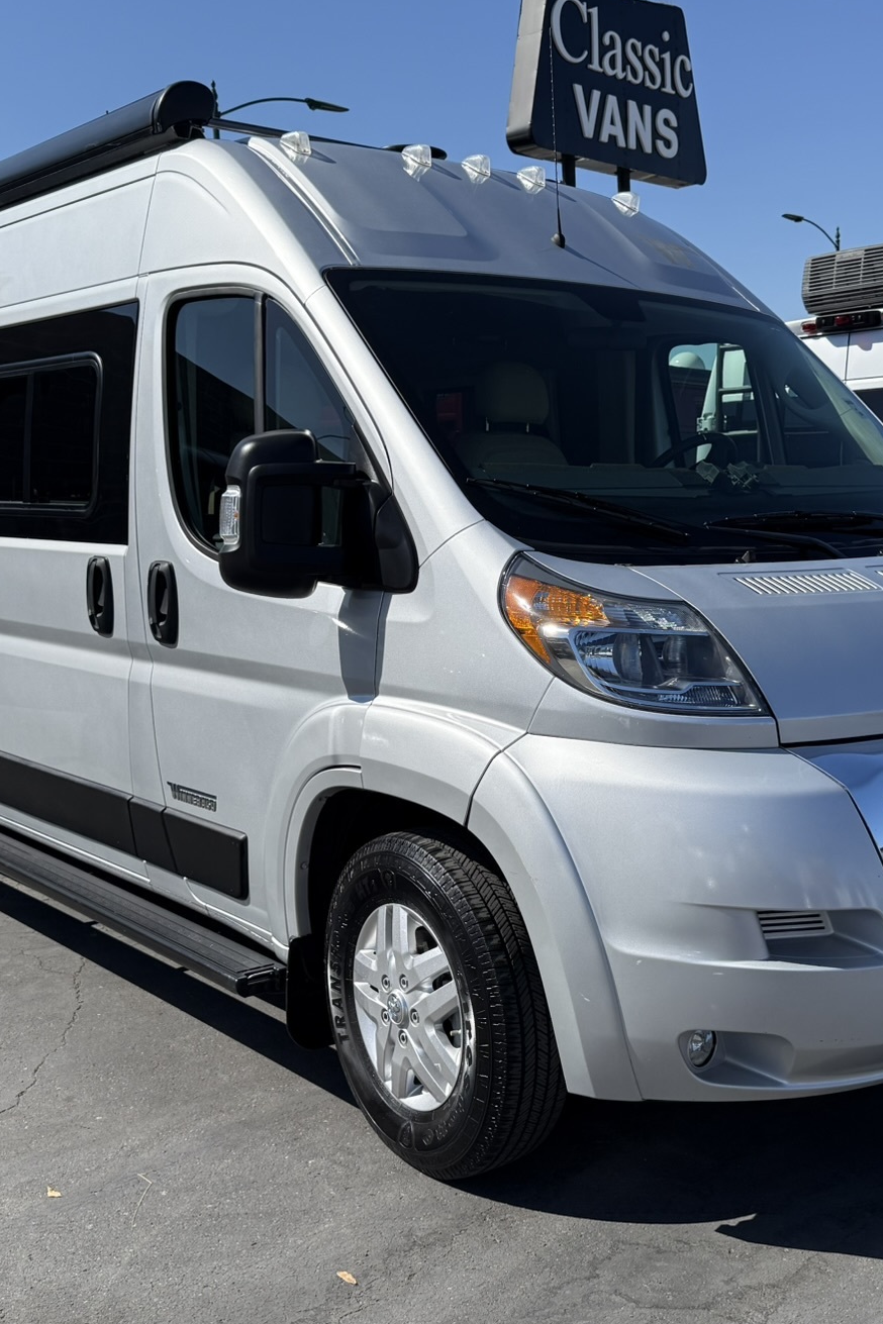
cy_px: 635
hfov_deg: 34.2
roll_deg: +2.8
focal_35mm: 39
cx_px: 493
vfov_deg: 49.5
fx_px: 1435
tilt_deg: -5.8
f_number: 1.78
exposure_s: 1/6173
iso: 100
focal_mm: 6.76
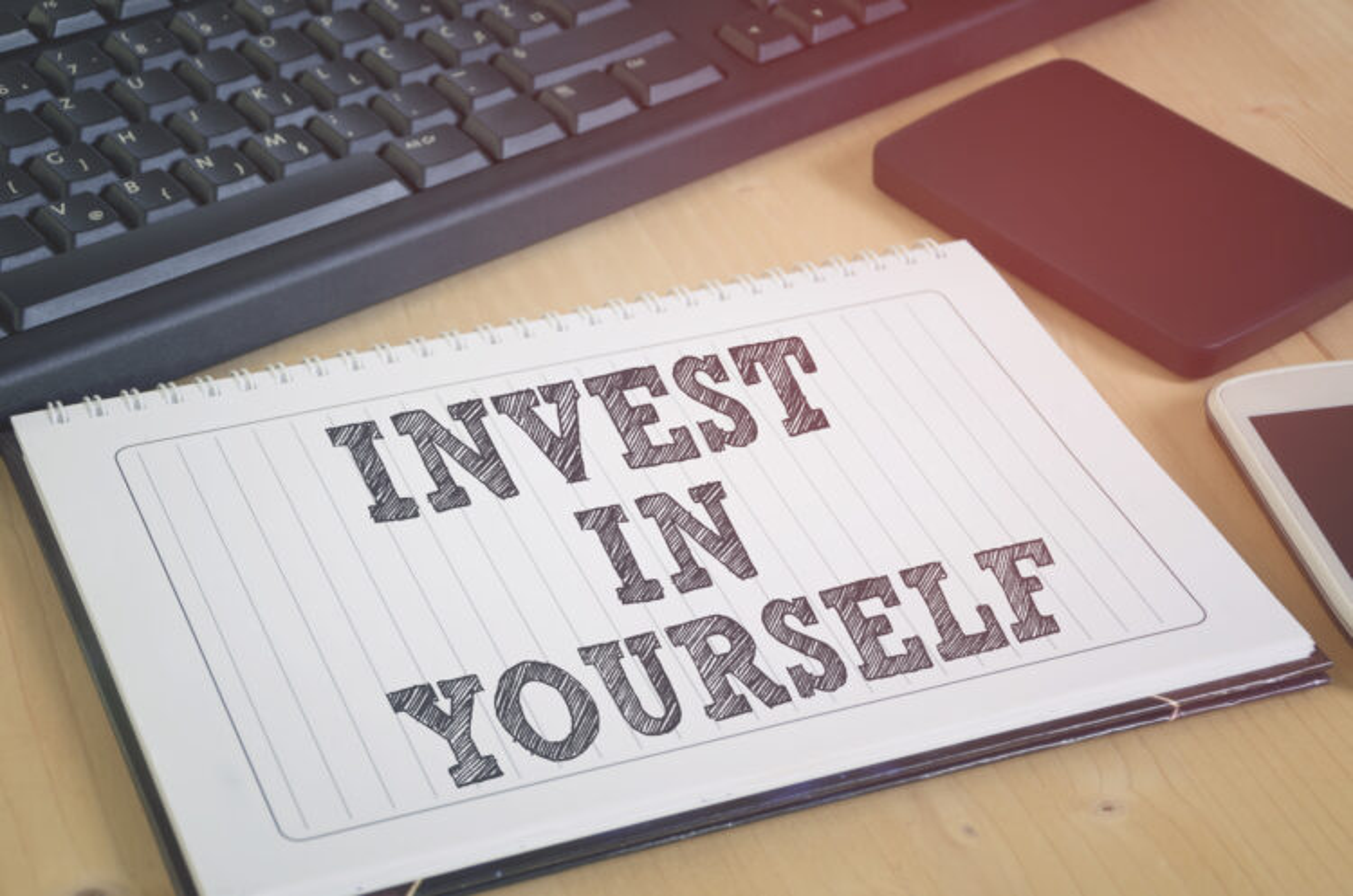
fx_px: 3151
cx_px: 676
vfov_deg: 16.2
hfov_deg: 24.2
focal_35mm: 84
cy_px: 448
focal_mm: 56
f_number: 10
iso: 100
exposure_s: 1/100
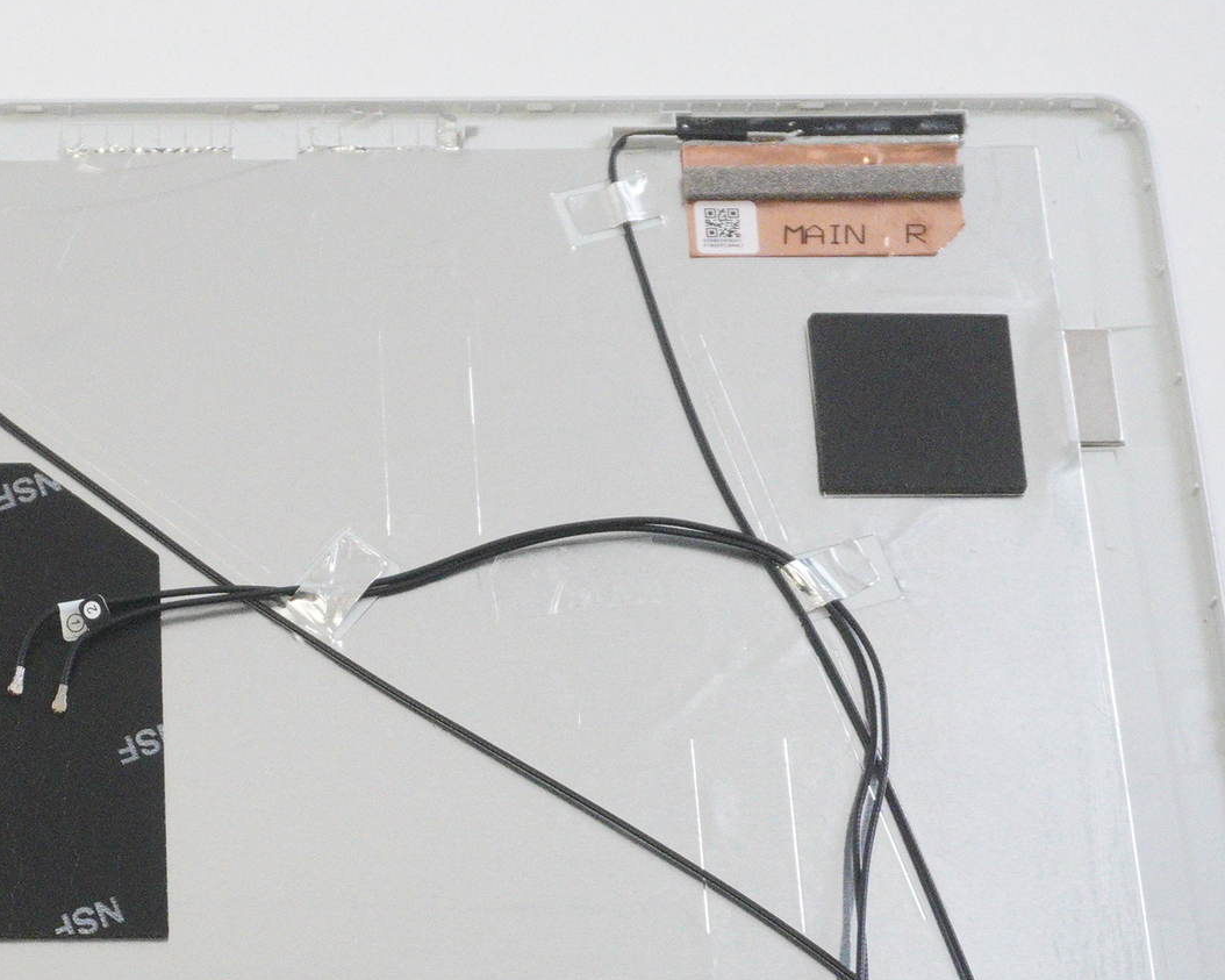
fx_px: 3267
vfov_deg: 16.9
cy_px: 804
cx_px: 93
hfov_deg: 20.7
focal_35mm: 90
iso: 5000
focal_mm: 27
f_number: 5.6
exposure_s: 1/250
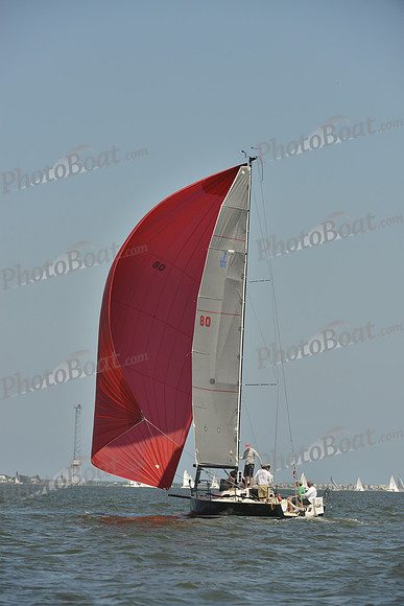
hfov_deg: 6.9
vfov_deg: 10.3
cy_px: 303
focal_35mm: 200
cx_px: 202
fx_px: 3364
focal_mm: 200
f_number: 8
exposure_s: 1/1600
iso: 280
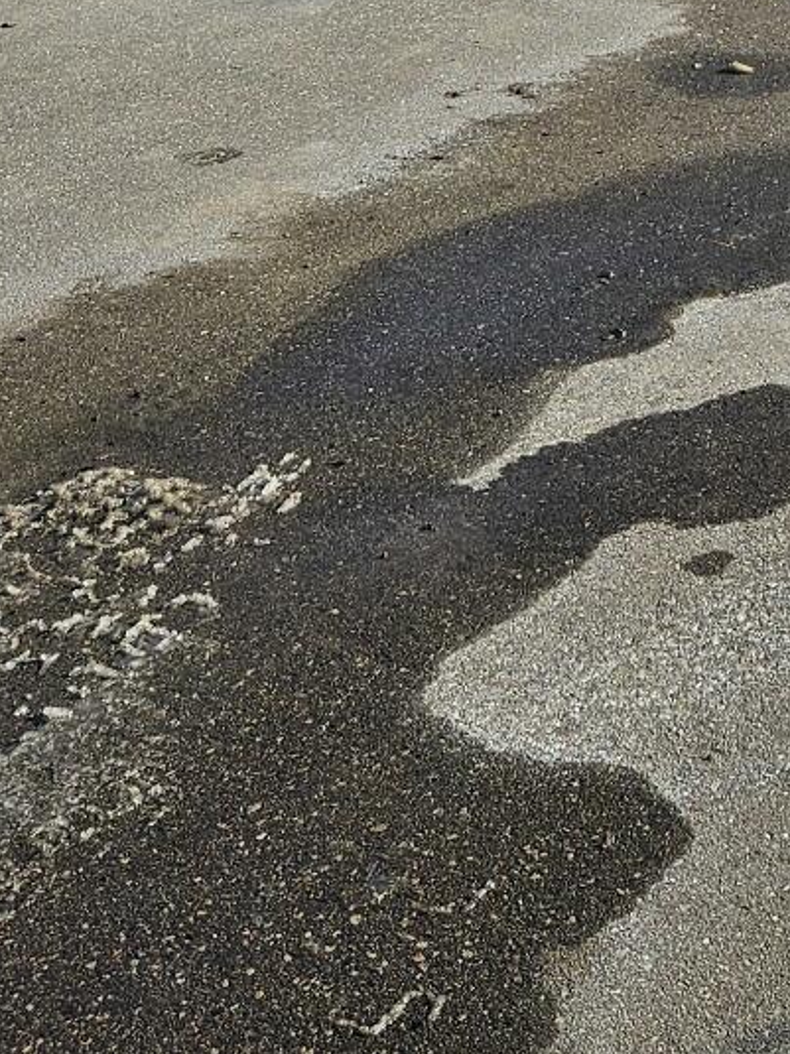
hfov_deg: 16.3
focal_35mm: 86
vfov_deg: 20.1
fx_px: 2618
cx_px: 1019
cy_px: -451
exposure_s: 1/1978
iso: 25
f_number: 1.8
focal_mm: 5.4
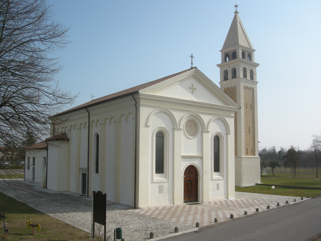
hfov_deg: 51.4
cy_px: 120
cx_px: 160
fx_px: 334
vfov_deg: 39.7
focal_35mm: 36
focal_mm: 7.5
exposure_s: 1/326
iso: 64
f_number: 6.1
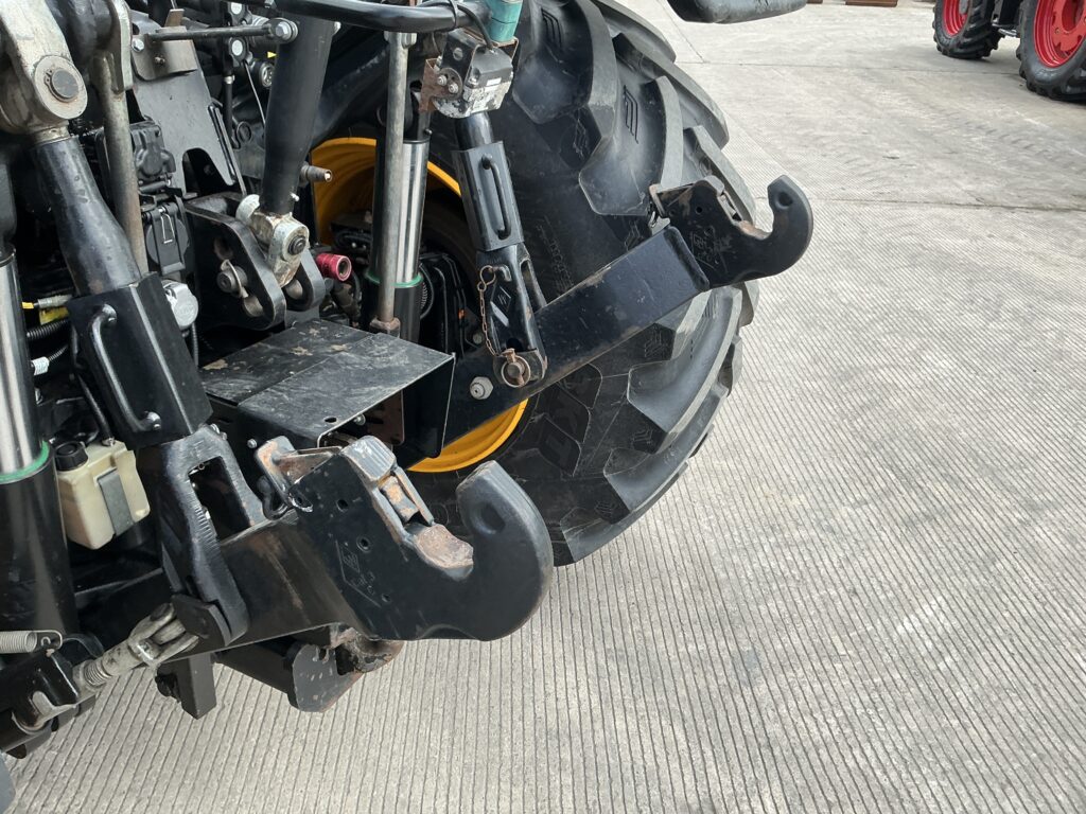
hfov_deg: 63.4
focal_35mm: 28
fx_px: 878
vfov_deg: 49.7
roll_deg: -4.2
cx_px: 543
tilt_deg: -24.6
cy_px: 407
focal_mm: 3
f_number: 1.8
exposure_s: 1/360
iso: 25
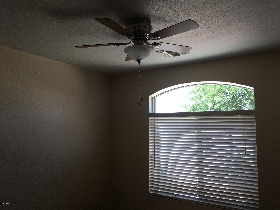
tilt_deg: +3.8
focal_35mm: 29
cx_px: 140
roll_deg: +0.2
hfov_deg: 61.7
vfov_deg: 48.2
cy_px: 105
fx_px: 235
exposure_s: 1/120
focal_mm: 4.15
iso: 40
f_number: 2.2
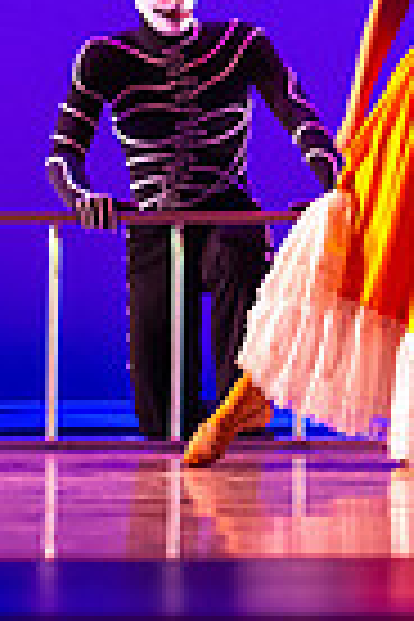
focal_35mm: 231
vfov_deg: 8.8
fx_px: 3984
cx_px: 652
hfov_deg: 5.9
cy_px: -178
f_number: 1.8
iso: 1250
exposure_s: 1/200
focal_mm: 55
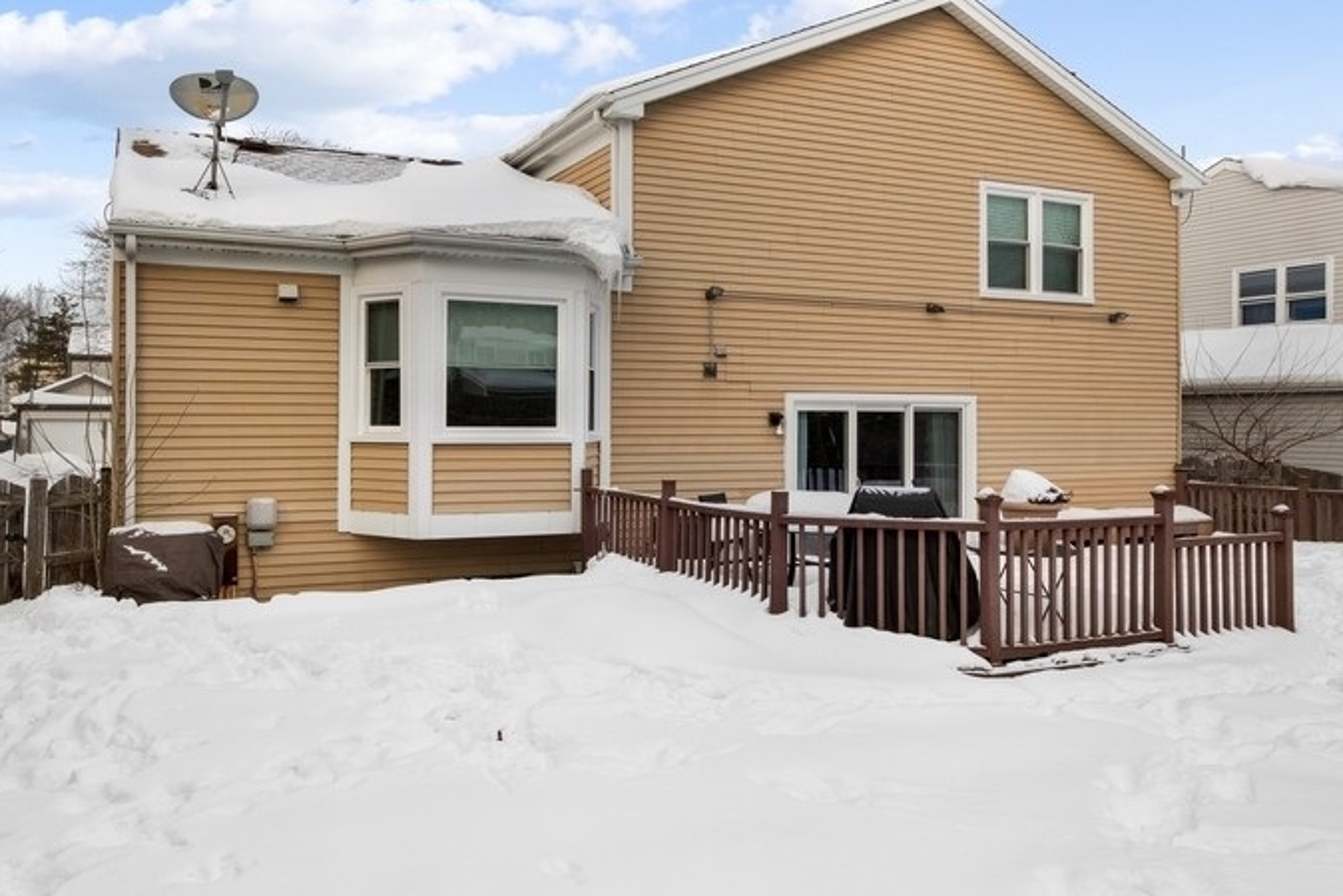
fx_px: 896
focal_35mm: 24
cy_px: 321
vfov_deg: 52.4
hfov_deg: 73.1
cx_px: 551
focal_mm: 12
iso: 200
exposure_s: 1/60
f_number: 11
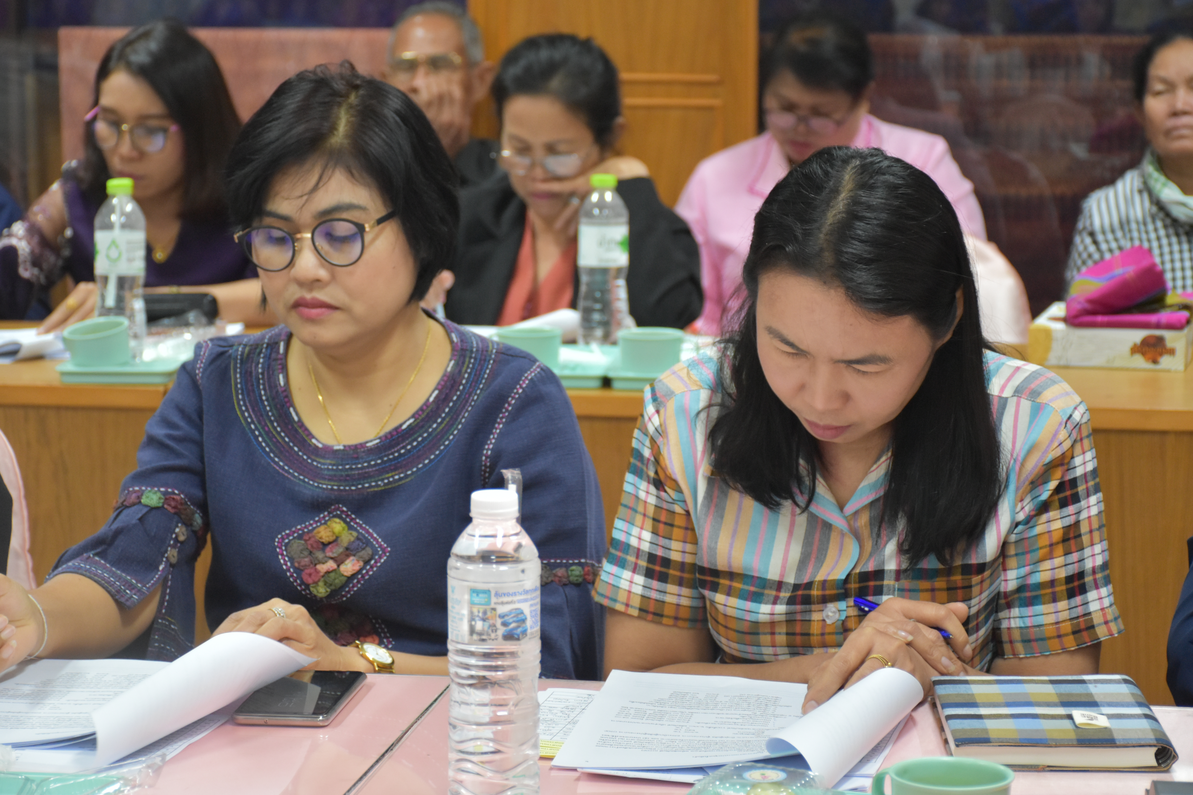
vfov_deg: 14.7
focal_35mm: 93
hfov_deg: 21.9
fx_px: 3082
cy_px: 398
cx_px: 596
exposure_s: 1/60
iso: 1600
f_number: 5
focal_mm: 62
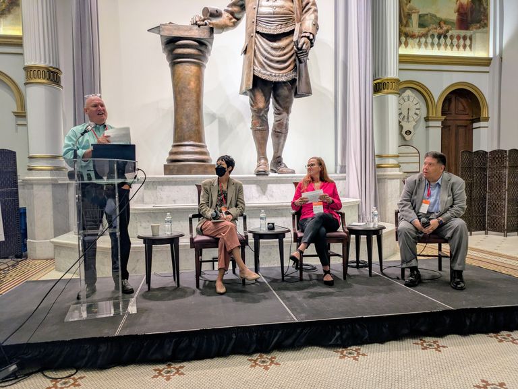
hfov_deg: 69.4
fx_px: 374
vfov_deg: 54.9
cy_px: 194
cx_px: 259
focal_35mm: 25
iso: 187
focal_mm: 5.43
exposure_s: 1/60
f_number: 1.89
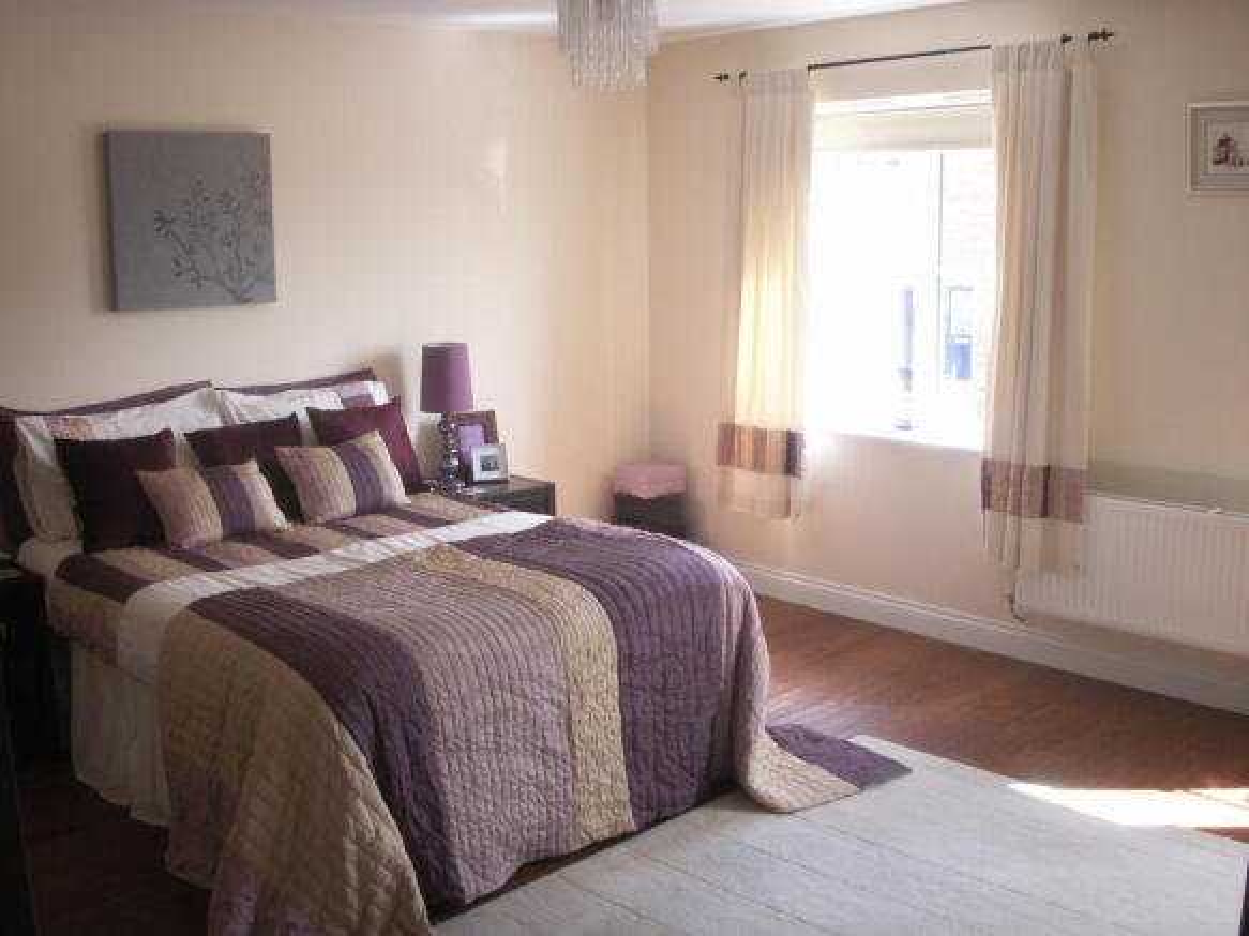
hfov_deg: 50.1
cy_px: 468
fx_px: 1335
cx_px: 624
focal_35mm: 37
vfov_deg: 38.7
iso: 80
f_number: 3.5
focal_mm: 7.7
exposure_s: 1/40
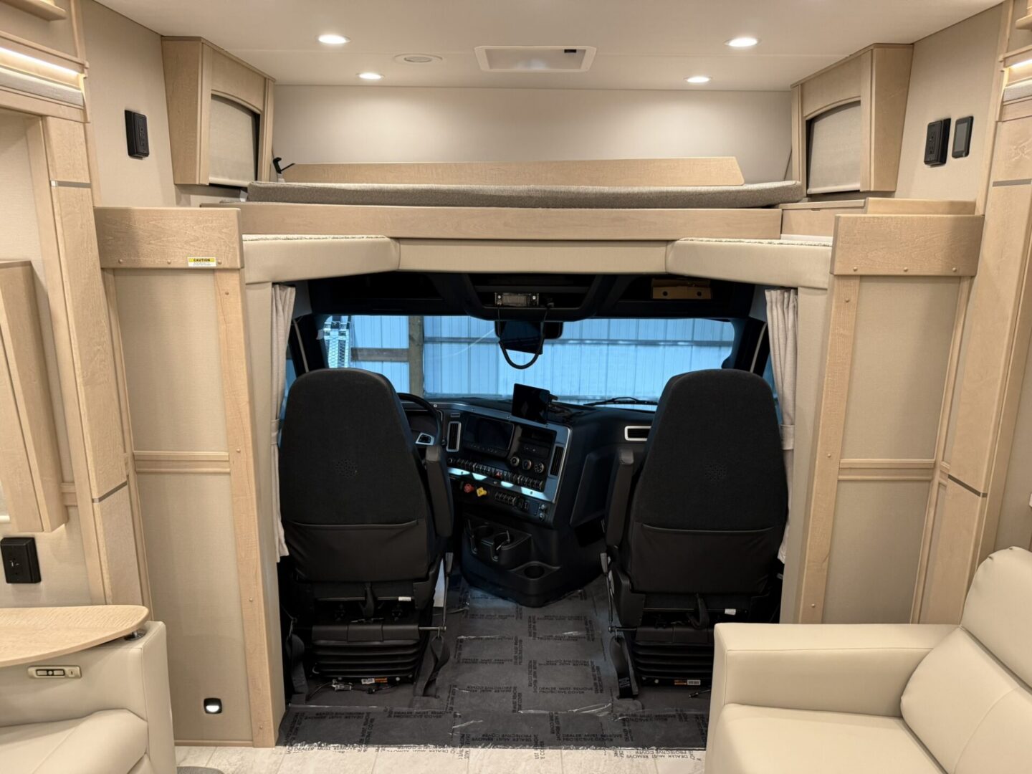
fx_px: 716
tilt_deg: -11.9
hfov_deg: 71.6
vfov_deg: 56.8
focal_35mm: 24
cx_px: 516
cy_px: 387
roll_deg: -1.3
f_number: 1.78
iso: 250
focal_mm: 6.76
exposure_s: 1/60
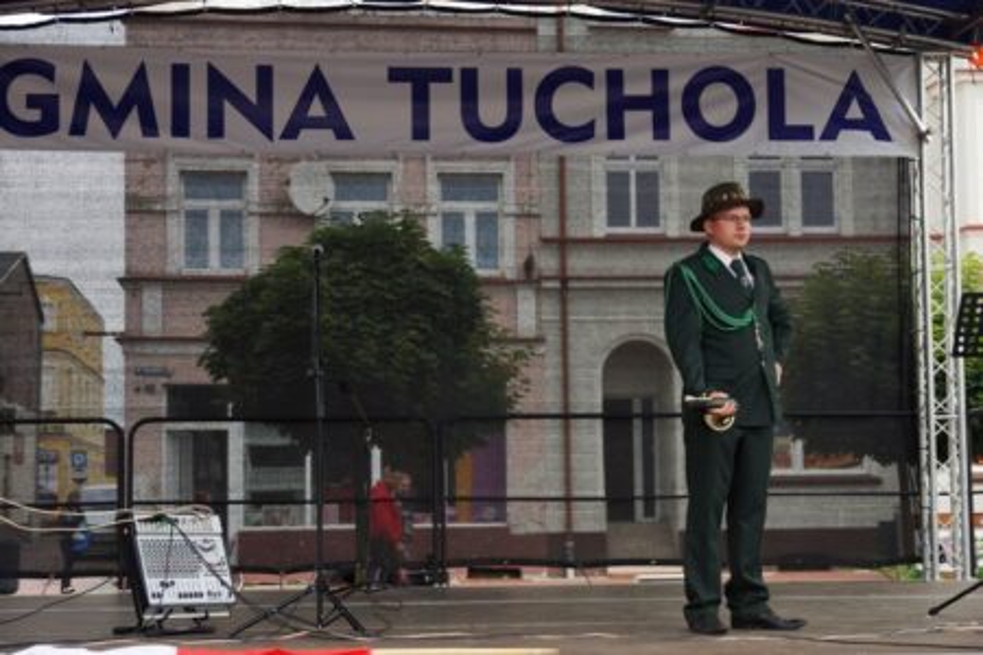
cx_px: 492
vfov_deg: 20.2
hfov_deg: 29.9
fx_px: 1843
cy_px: 328
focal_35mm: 68
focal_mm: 45
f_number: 5
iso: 100
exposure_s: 1/100
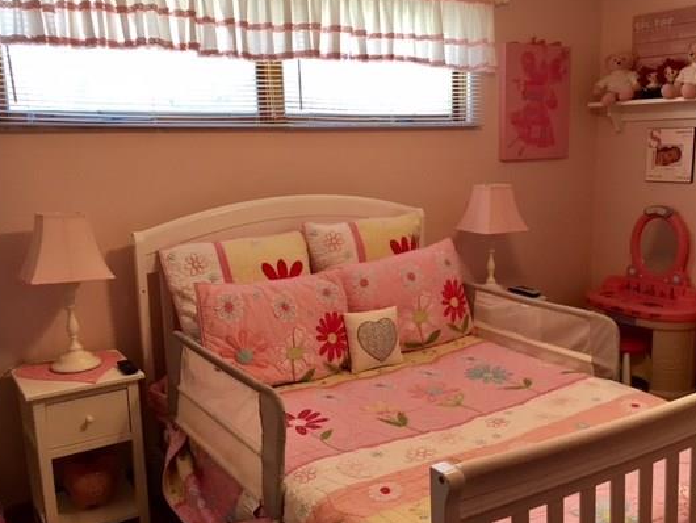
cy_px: 285
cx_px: 401
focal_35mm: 35
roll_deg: +1.4
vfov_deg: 40.7
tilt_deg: -13.1
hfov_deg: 52.4
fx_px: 704
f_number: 2.2
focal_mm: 4.15
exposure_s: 1/30
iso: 32
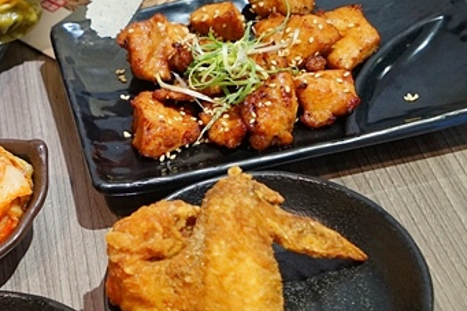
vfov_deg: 16.5
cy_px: 247
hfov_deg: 23.6
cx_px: -10
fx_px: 1063
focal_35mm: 82
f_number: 5.6
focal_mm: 35
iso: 1250
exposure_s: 1/40
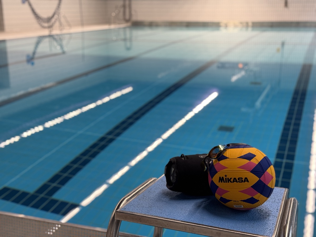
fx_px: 438
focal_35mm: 48
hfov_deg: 39.7
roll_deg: +0.5
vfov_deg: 30.3
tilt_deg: -14.7
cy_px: 118
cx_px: 158
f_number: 1.78
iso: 200
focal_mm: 6.76
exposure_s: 1/50
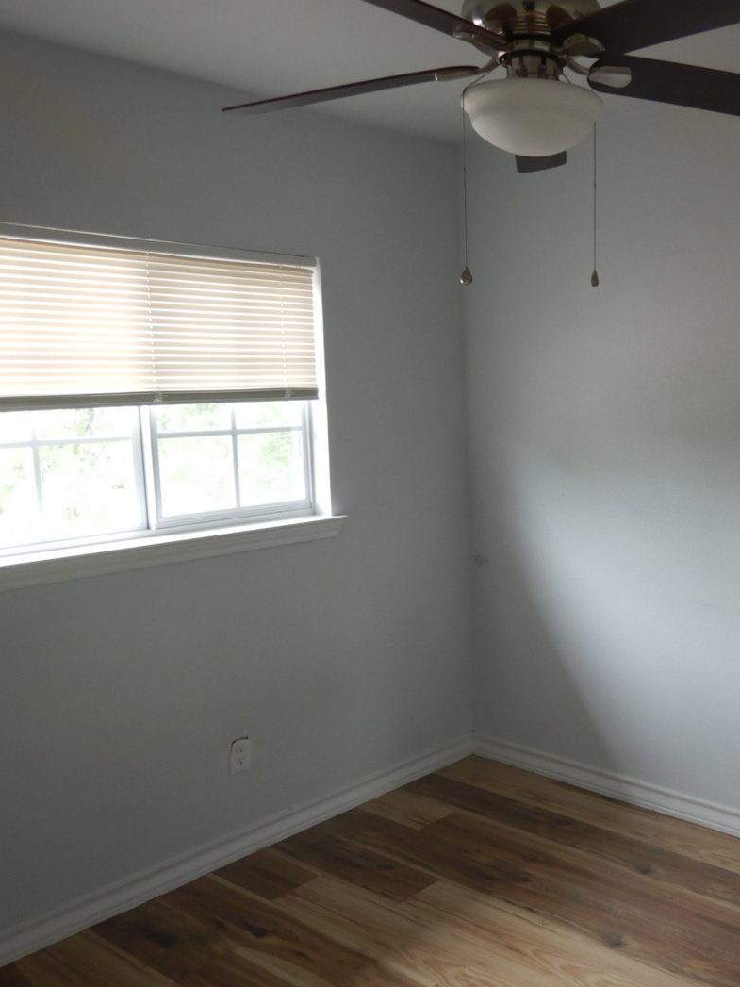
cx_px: 619
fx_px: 941
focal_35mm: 33
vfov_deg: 55.3
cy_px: 508
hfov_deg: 40.7
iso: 160
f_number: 2.8
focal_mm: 4.3
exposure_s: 1/30
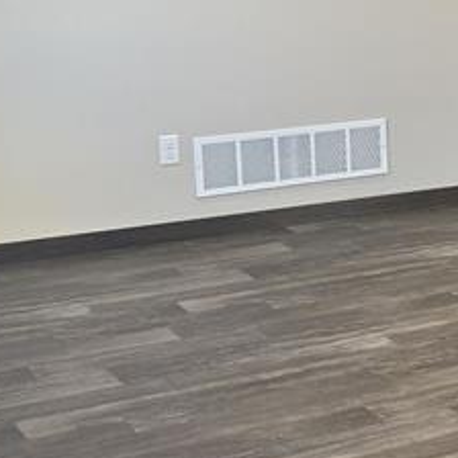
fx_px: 1452
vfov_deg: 17.8
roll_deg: -1.0
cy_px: 129
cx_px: 789
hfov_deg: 15.7
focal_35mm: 97
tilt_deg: -8.7
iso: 200
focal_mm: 6.76
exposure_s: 1/120
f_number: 1.78
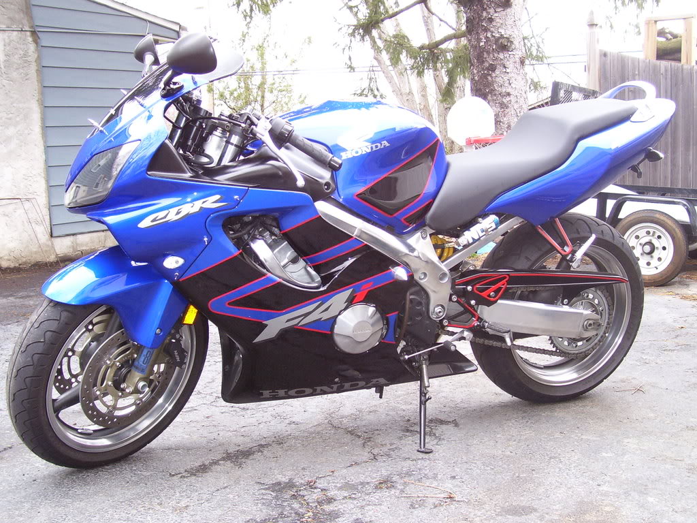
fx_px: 846
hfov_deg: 44.8
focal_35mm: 42
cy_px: 262
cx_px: 348
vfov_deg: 34.3
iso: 125
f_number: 3
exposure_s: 1/60
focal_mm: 7
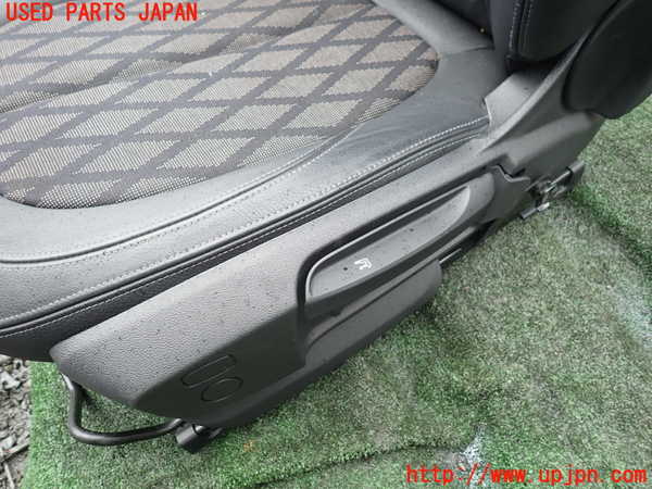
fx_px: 471
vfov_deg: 54.9
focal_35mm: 25
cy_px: 244
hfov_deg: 69.4
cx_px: 326
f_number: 2
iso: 100
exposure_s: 1/80
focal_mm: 4.5
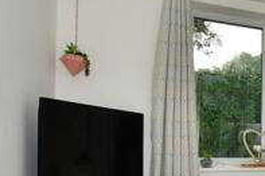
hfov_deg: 27.9
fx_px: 368
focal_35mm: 50
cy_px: 151
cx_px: 390
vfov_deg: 26.2
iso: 160
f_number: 8
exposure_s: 1/60
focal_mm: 10
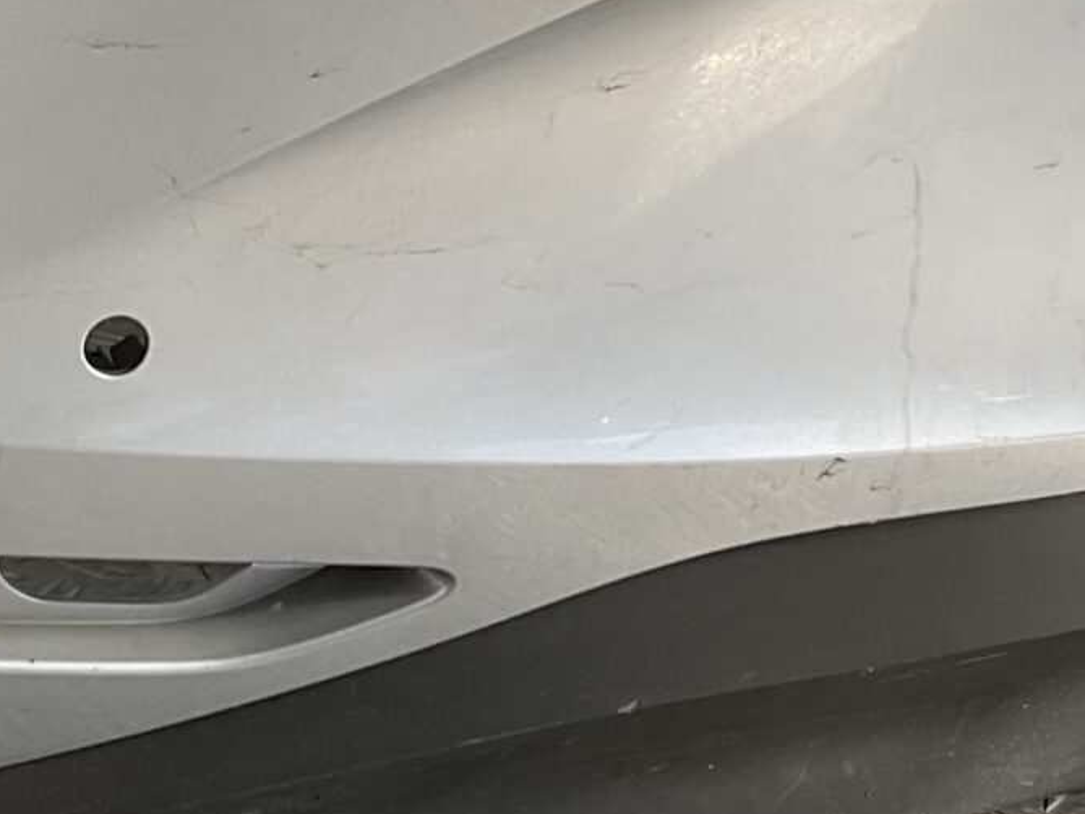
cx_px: 449
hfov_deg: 17.7
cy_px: 8
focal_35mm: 111
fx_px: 3480
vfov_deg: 13.2
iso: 16
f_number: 1.8
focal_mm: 3
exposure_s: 1/962
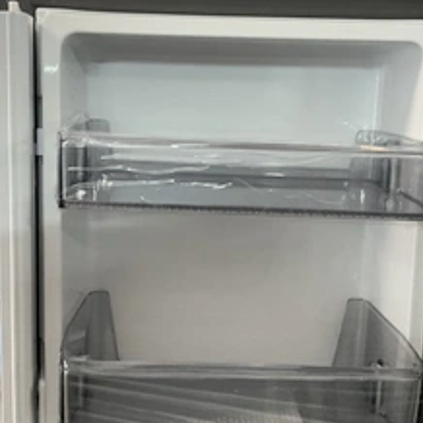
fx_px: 650
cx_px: 210
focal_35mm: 47
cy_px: 182
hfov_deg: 36.1
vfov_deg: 36.0
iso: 250
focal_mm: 3
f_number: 1.8
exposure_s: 1/60
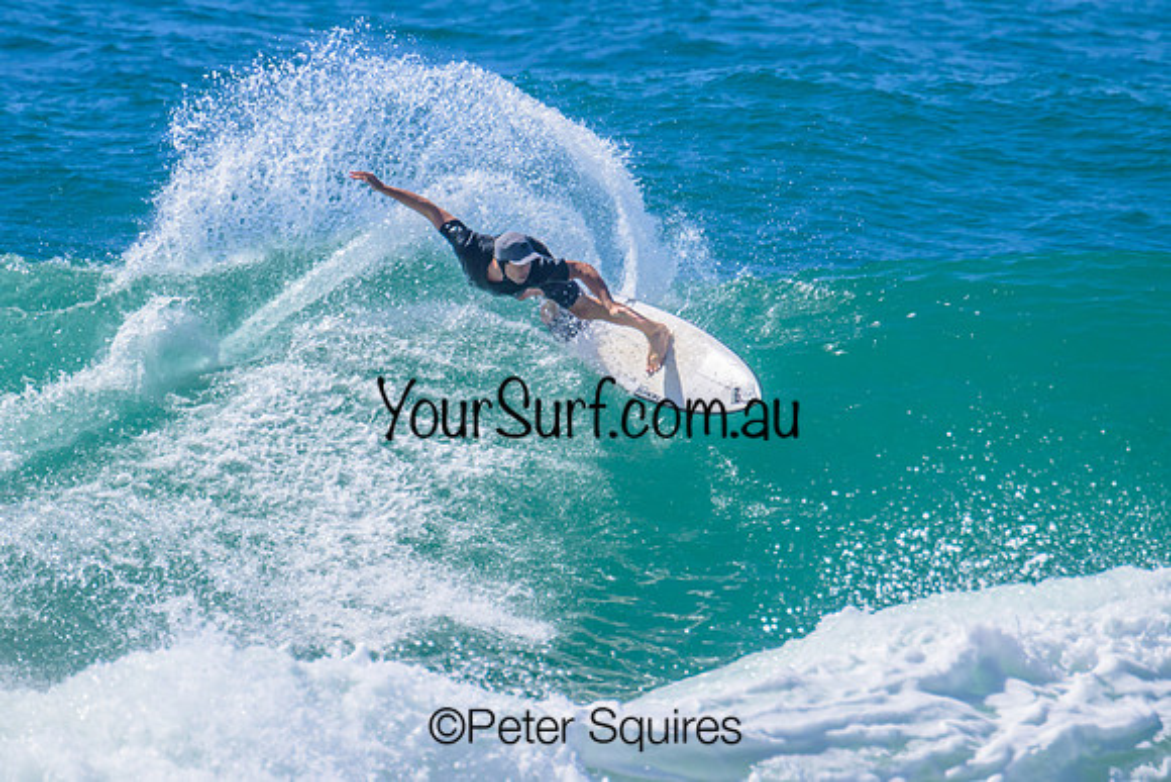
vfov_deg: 1.3
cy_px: 340
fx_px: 35755
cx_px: 535
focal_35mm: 1099
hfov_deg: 1.9
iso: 800
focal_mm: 800
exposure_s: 1/2000
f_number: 11
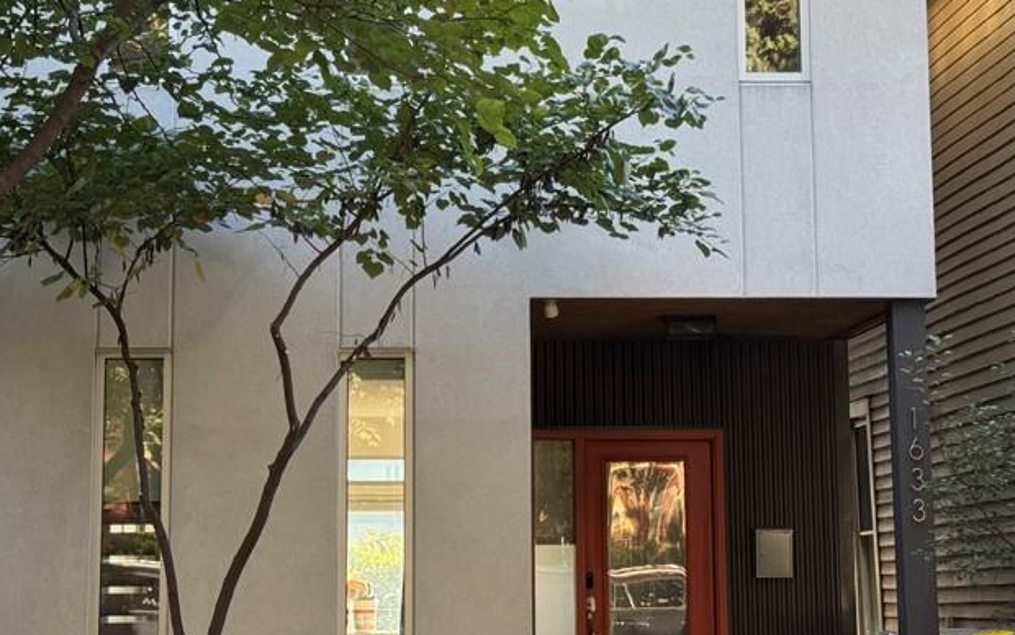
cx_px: 470
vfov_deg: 15.5
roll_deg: -0.6
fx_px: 2324
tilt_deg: +8.7
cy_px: 185
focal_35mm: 84
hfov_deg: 24.6
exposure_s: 1/124
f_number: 1.78
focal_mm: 6.76
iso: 50
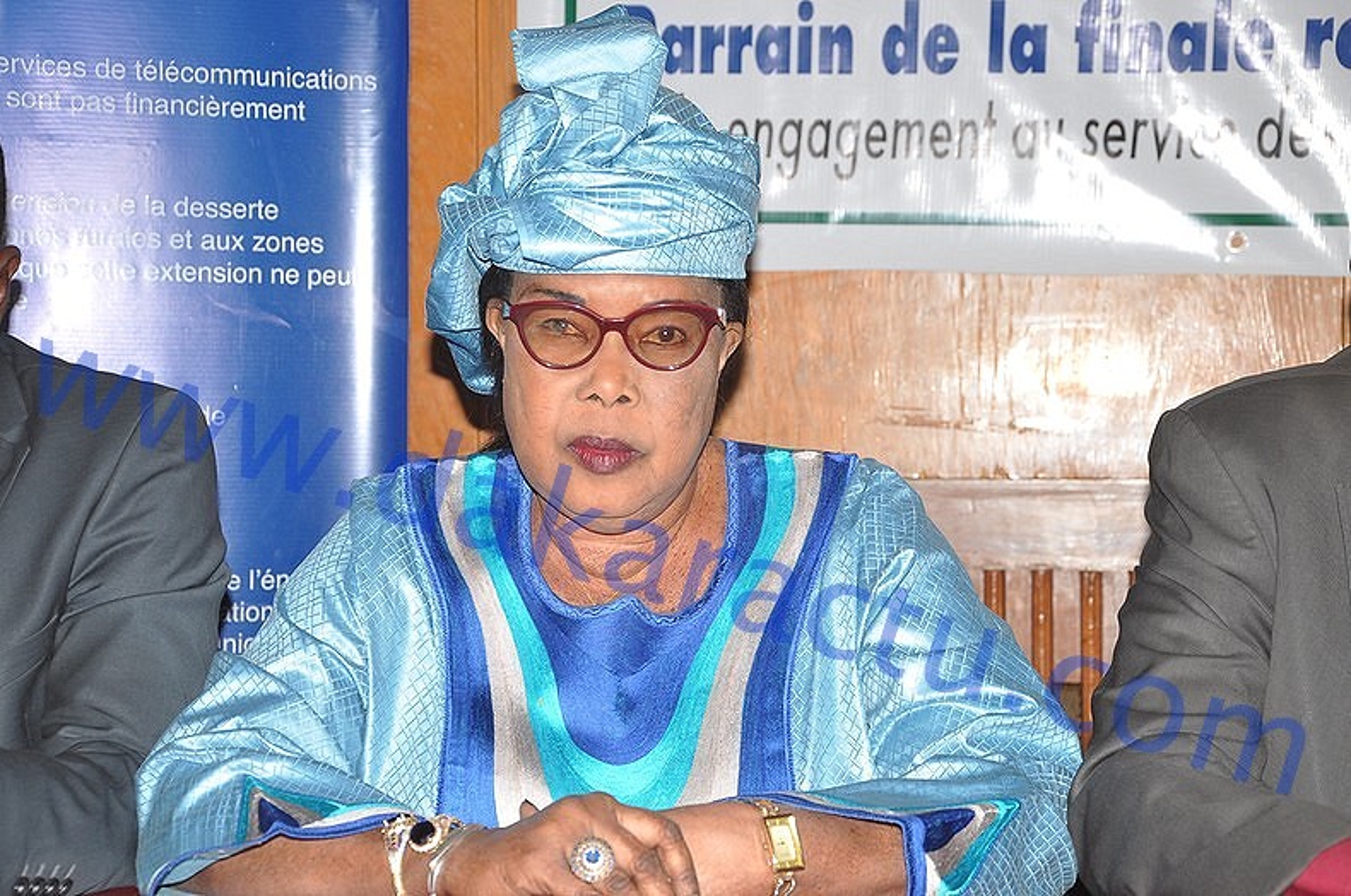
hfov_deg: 23.4
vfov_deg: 15.7
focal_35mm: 87
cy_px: 448
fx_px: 3260
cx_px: 676
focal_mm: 58
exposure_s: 1/60
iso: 400
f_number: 5.6
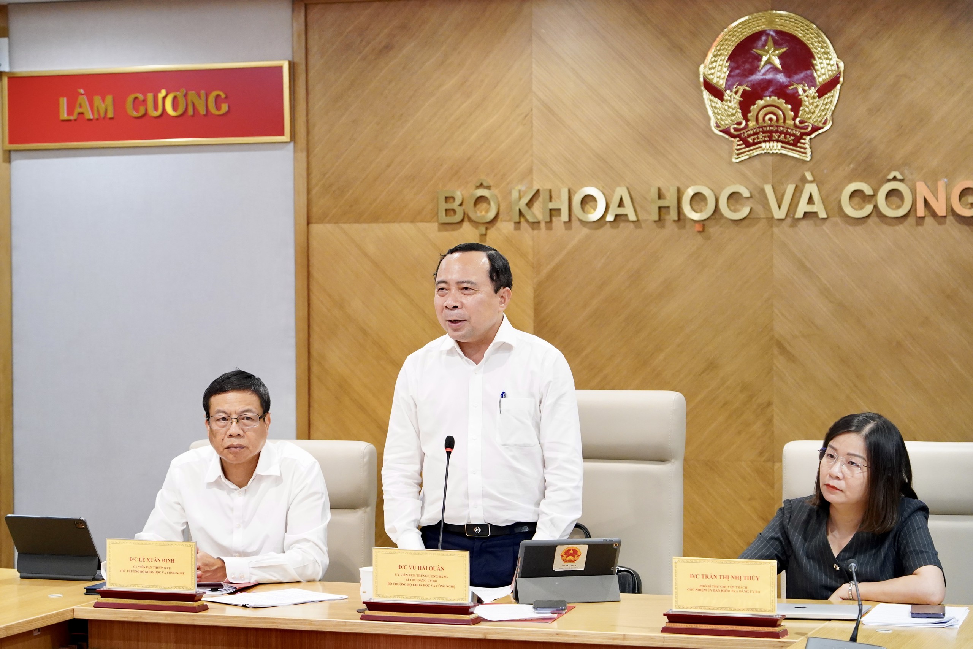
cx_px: 486
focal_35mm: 82
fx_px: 2216
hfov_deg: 24.8
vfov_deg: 16.7
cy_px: 324
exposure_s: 1/160
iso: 5000
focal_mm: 82
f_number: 4.5
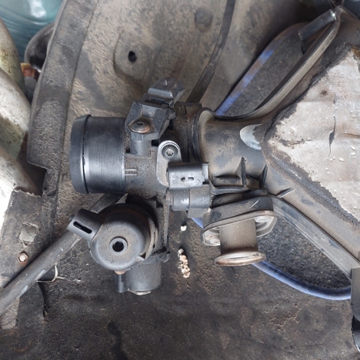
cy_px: 178
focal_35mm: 29
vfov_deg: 55.6
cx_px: 239
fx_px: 341
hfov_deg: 54.5
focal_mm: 5.23
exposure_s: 1/50
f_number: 1.8
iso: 200
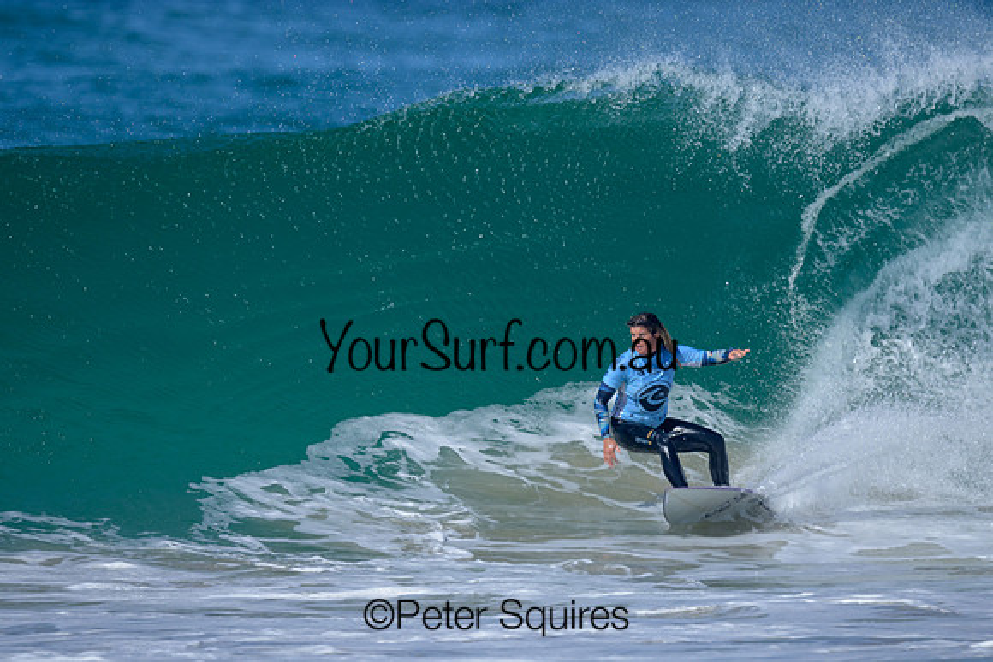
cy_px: 344
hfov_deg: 1.9
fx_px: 30342
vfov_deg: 1.3
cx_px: 497
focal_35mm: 1100
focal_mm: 800
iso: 280
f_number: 6.3
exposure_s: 1/2000
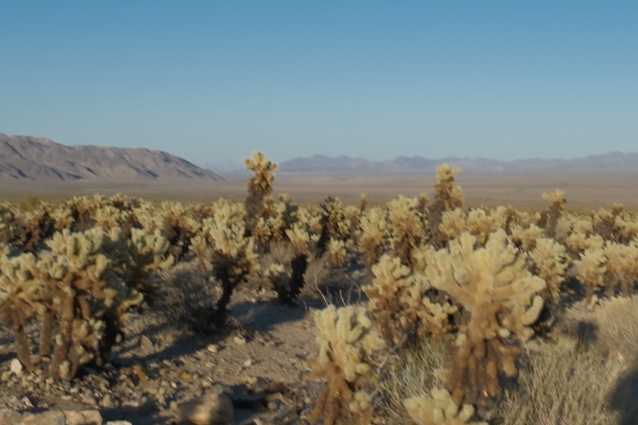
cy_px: 92
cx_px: 476
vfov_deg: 21.0
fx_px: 1134
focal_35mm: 64
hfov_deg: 30.9
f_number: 16
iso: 125
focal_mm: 16
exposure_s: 1/60
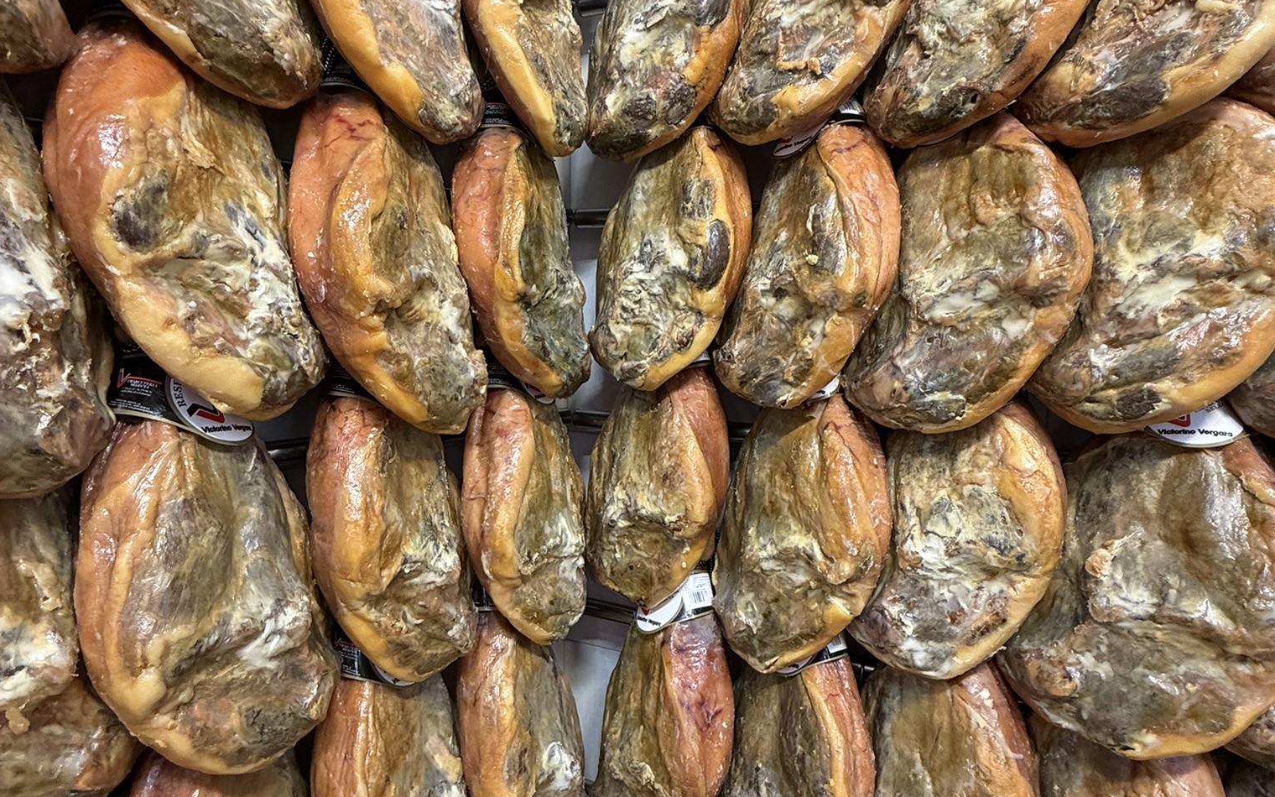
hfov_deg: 85.1
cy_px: 383
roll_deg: -1.5
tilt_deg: -5.8
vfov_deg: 59.6
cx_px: 642
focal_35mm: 20
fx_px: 695
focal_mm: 2.22
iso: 250
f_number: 2.2
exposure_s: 1/100
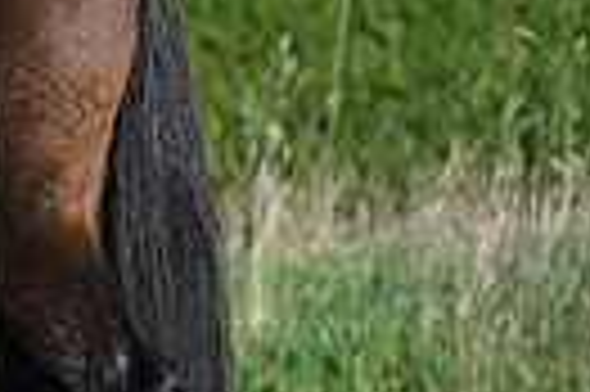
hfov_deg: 3.0
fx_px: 11261
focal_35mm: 688
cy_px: 146
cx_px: -522
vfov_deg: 2.0
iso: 140
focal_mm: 155
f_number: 3.5
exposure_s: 1/1250
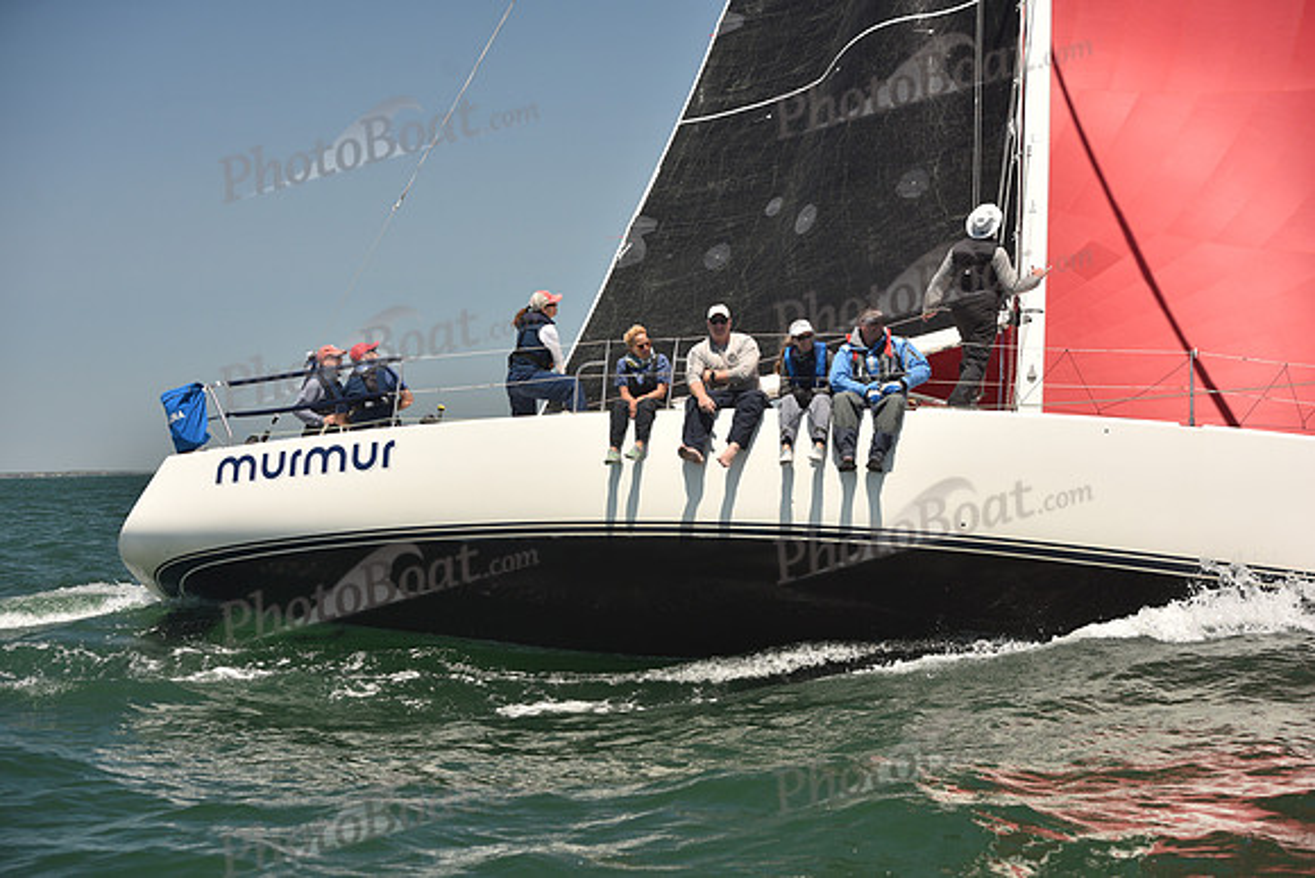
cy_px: 439
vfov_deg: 19.5
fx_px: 2557
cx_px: 658
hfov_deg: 28.8
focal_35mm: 70
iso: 250
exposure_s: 1/800
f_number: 5
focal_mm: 70
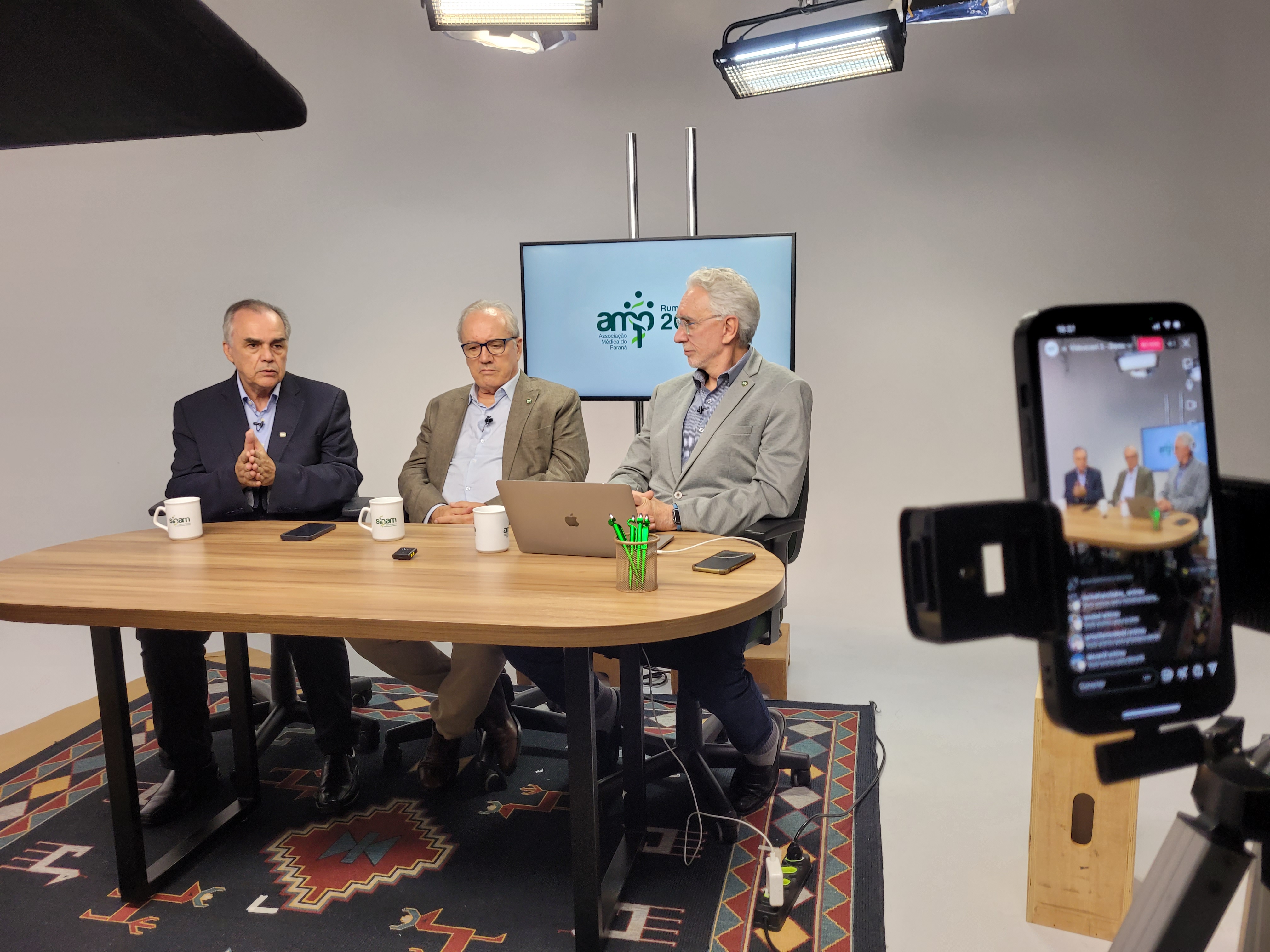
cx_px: 635
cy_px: 476
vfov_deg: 53.1
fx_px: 954
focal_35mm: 26
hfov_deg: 67.3
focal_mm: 5.4
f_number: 1.8
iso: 125
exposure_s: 1/120
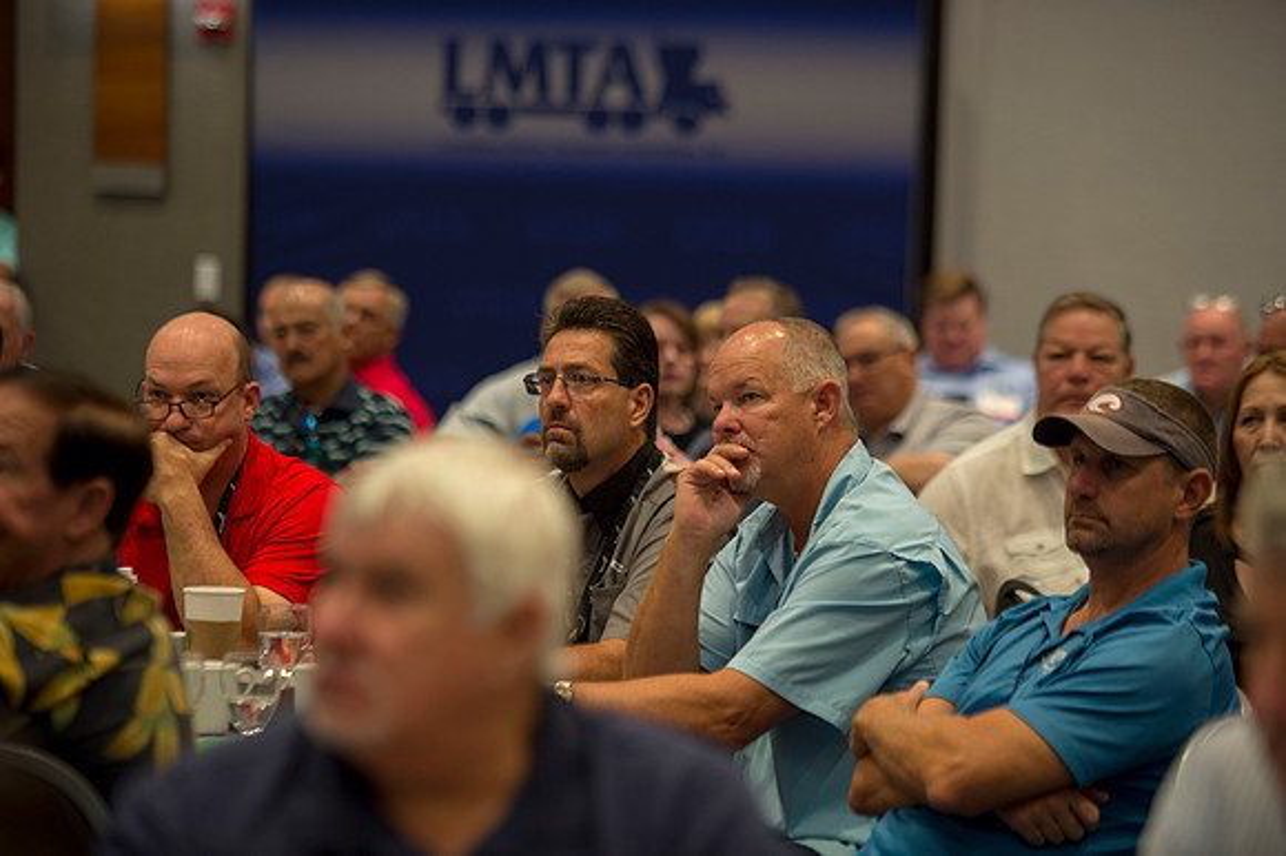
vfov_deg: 9.5
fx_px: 5177
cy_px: 428
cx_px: 643
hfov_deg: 14.2
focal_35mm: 145
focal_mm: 145
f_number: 2.8
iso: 1250
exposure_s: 1/160
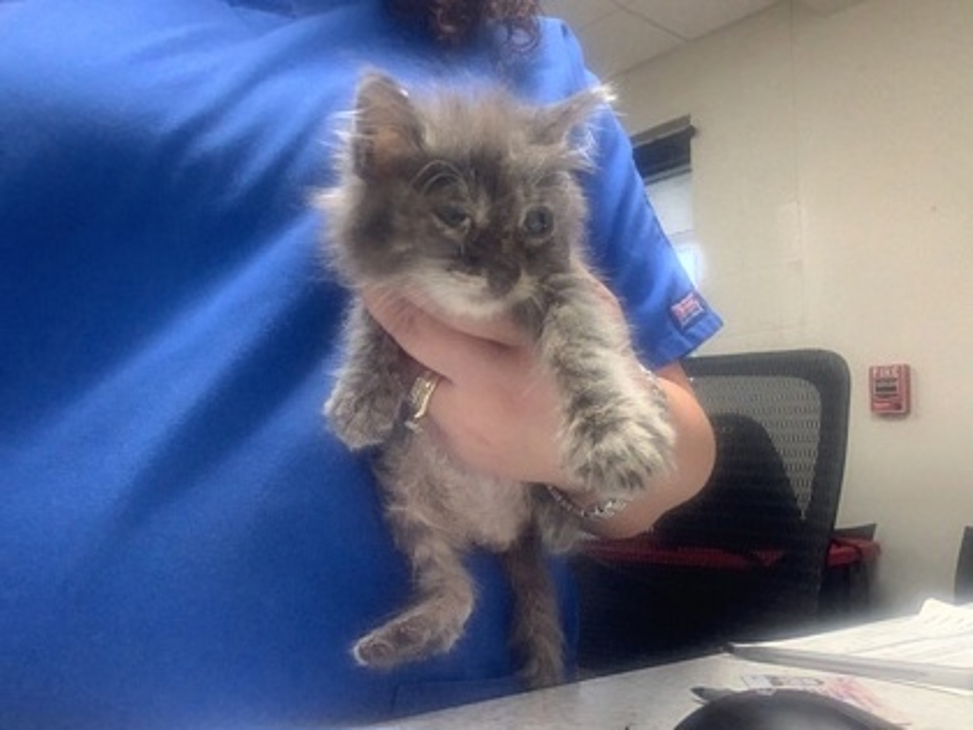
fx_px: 871
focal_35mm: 31
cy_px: 365
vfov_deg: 45.4
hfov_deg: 58.4
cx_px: 486
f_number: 2.4
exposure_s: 1/60
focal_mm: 2.15
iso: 250
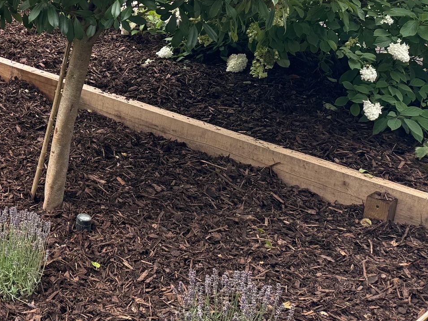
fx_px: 791
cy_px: 33
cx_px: -120
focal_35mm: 64
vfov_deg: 22.4
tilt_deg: -12.4
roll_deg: -3.0
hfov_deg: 26.1
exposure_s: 1/164
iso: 64
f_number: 1.78
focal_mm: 6.76
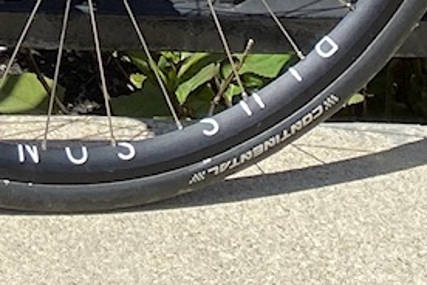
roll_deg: -1.6
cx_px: -520
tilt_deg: -14.0
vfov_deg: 6.3
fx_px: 2384
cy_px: -575
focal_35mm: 201
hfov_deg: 9.4
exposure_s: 1/2513
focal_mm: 4.25
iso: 32
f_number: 1.8
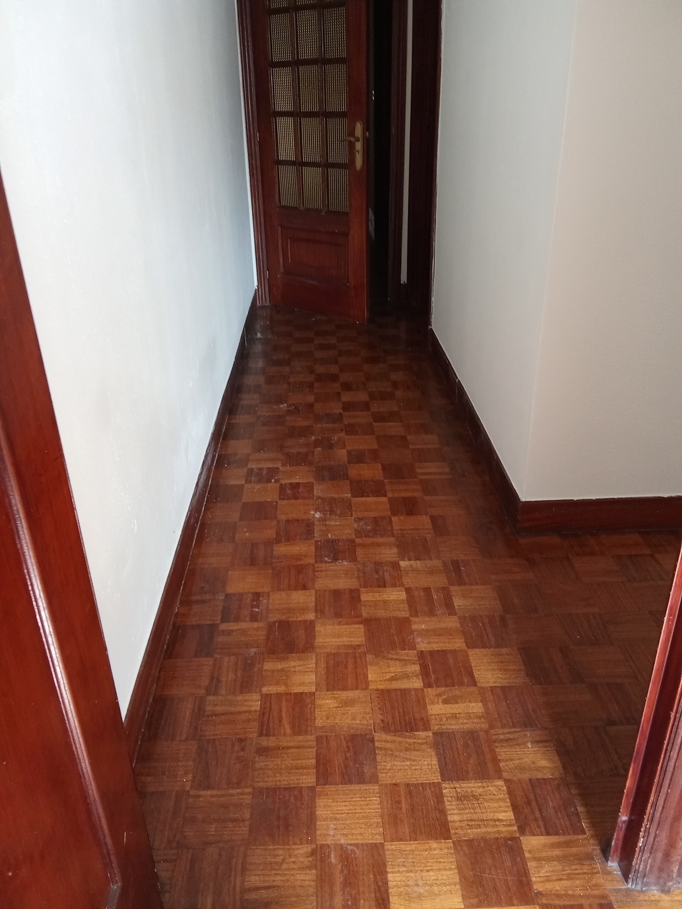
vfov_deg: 63.4
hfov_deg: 49.7
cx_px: 341
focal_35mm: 28
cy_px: 454
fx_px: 736
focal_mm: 2.78
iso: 200
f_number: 2
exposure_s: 1/33.3
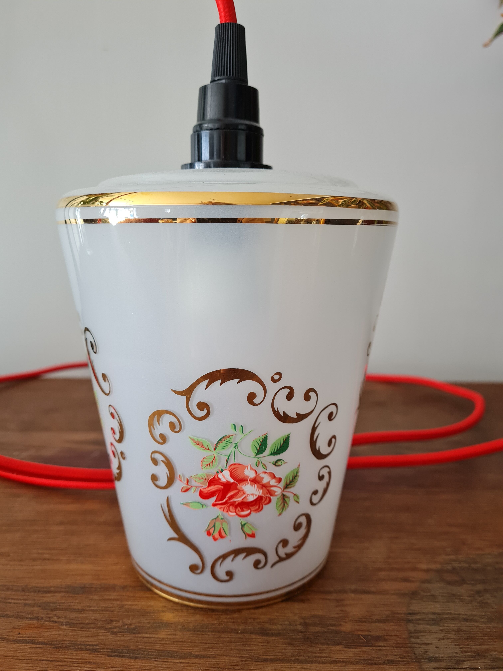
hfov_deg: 53.1
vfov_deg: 67.3
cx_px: 252
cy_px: 336
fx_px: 504
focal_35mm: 26
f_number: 1.8
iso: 200
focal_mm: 5.4
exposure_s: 1/100
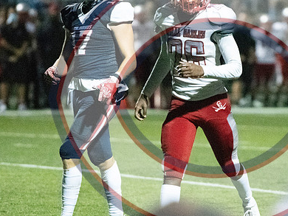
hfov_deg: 4.6
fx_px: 3571
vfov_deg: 3.5
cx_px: 211
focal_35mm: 429
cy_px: 98
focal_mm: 200
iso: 51200
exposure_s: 1/3200
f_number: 2.8
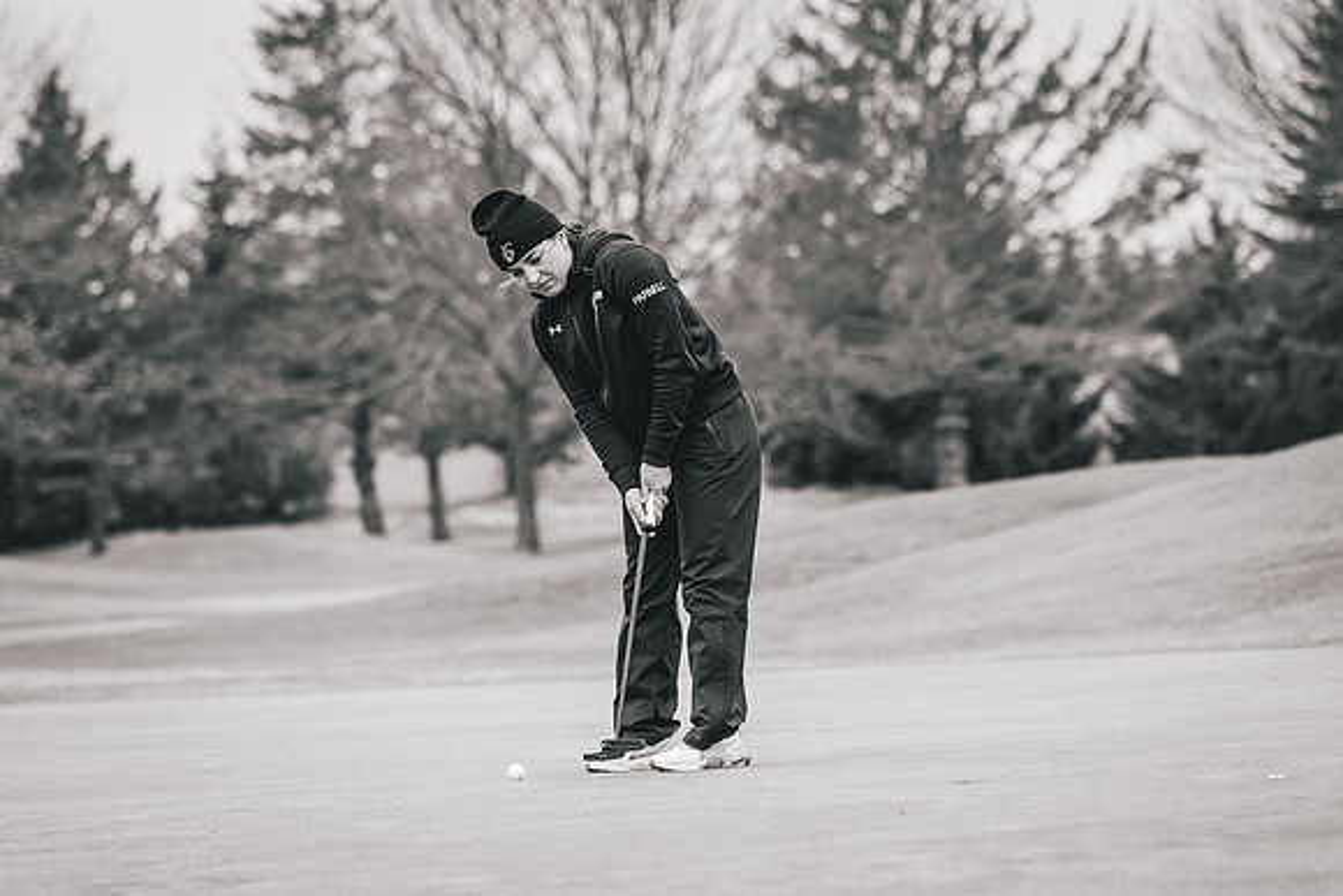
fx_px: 5808
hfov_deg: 13.2
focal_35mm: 156
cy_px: 448
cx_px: 672
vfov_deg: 8.8
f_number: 2.8
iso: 800
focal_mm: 100
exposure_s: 1/2500
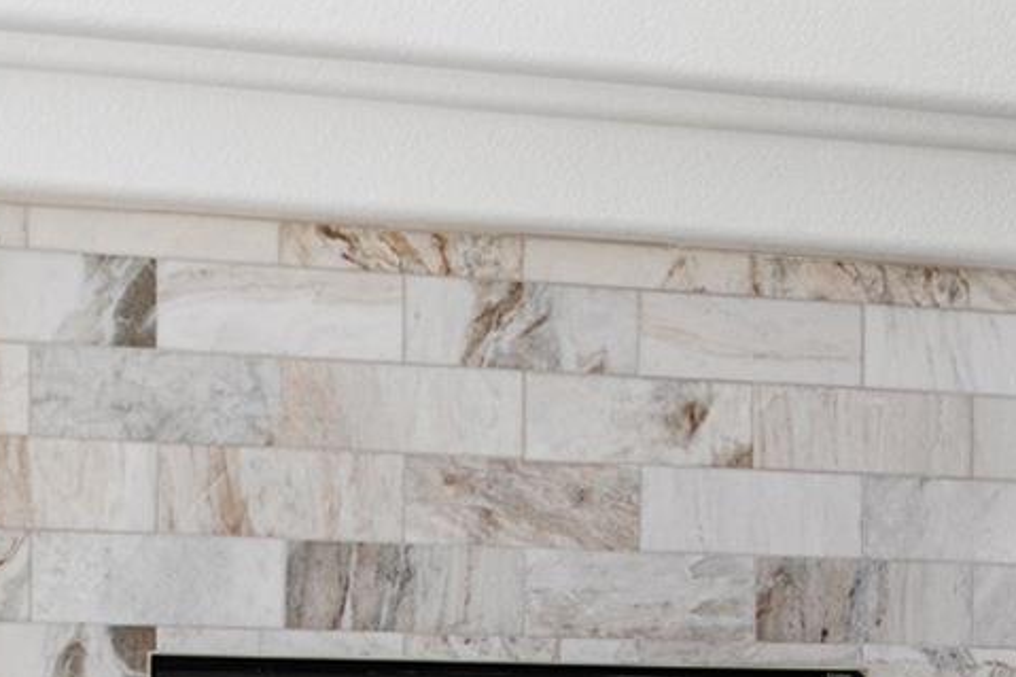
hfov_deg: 12.3
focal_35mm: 167
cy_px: 853
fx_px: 4711
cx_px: 583
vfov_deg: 8.1
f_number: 1.8
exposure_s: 1/3200
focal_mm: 50
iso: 500
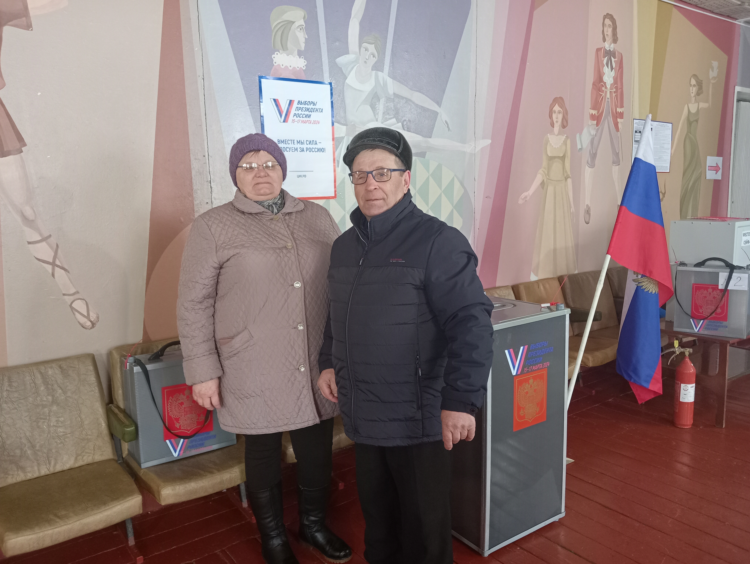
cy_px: 282
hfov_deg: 63.4
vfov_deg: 49.9
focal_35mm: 28
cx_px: 375
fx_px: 608
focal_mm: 4.05
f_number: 1.8
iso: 1475
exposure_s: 1/50
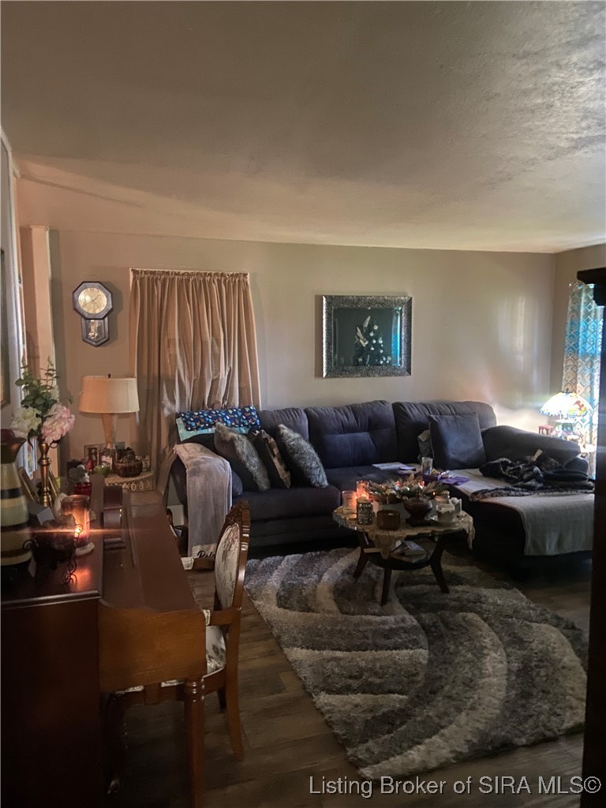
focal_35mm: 26
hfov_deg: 53.1
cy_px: 404
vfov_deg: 67.3
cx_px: 303
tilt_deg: -7.5
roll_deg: -0.7
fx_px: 607
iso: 800
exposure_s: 1/20
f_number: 1.8
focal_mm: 4.25
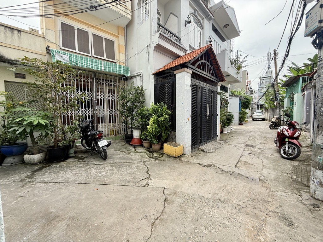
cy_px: 121
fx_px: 131
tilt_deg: -1.7
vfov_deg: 85.7
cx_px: 162
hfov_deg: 102.1
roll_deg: +0.5
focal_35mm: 14
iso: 50
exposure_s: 1/268
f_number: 2.2
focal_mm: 2.22
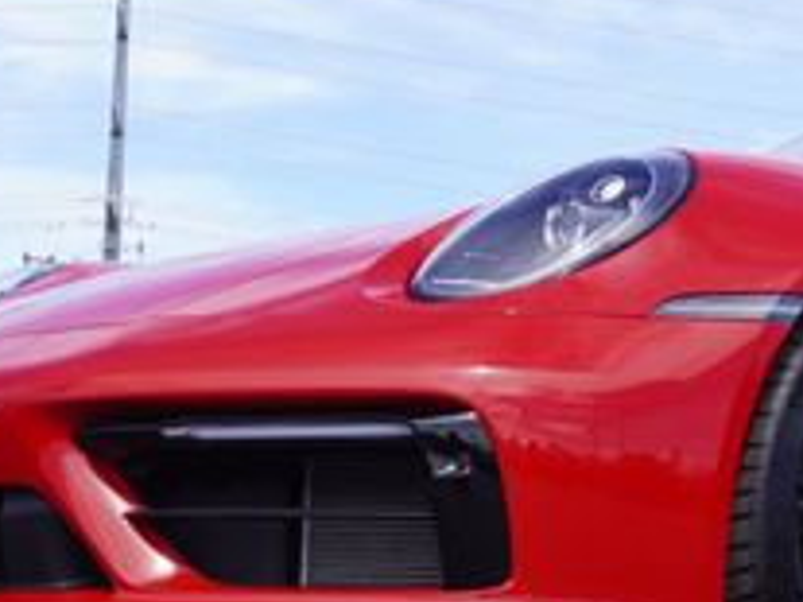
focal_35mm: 107
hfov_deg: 18.0
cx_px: 749
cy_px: 400
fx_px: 2481
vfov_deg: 13.8
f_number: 9
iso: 100
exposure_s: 1/125
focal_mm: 24
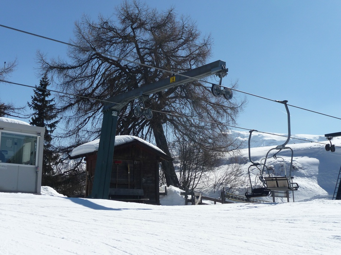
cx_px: 170
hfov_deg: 39.7
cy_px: 128
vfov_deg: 30.3
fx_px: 473
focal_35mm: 48
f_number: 10
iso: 100
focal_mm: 8
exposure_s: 1/320
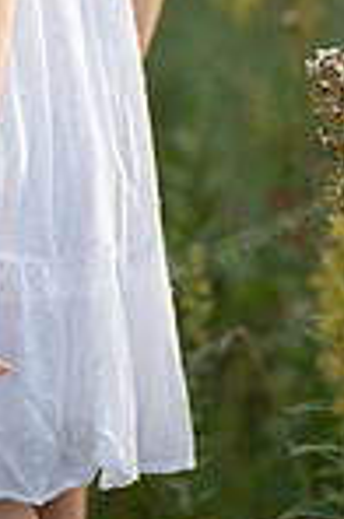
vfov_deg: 7.9
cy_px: -154
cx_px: -11
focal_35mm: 259
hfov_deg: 5.3
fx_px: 3730
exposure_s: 1/1600
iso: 160
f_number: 1.2
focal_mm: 85
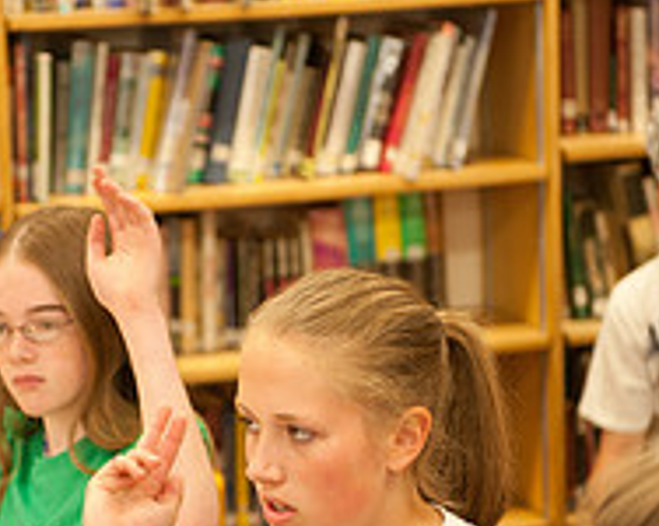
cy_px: 326
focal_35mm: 157
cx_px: 209
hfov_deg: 12.3
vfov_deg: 9.8
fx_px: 3059
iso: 400
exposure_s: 1/60
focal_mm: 70
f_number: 2.8
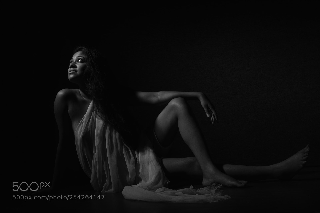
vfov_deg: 31.8
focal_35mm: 42
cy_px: 106
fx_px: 373
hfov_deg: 46.4
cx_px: 160
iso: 200
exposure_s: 1/200
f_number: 25
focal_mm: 28
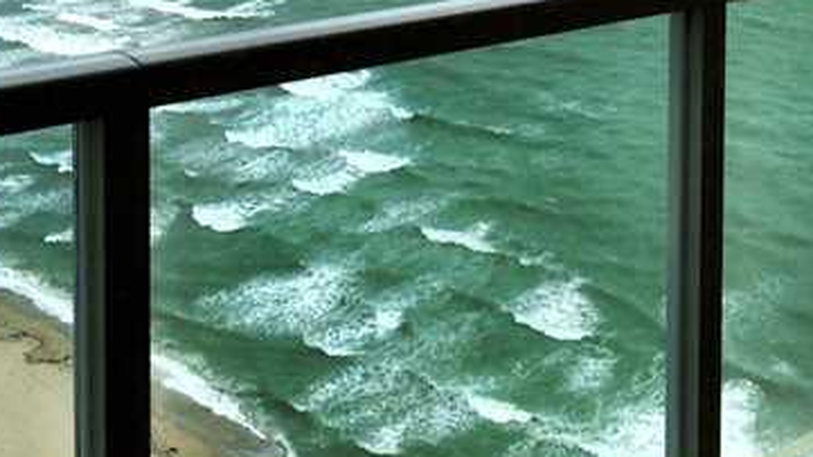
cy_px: -137
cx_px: 509
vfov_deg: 16.3
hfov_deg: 30.0
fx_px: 1509
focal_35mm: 70
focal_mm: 4.15
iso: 32
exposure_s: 1/1466
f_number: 2.2
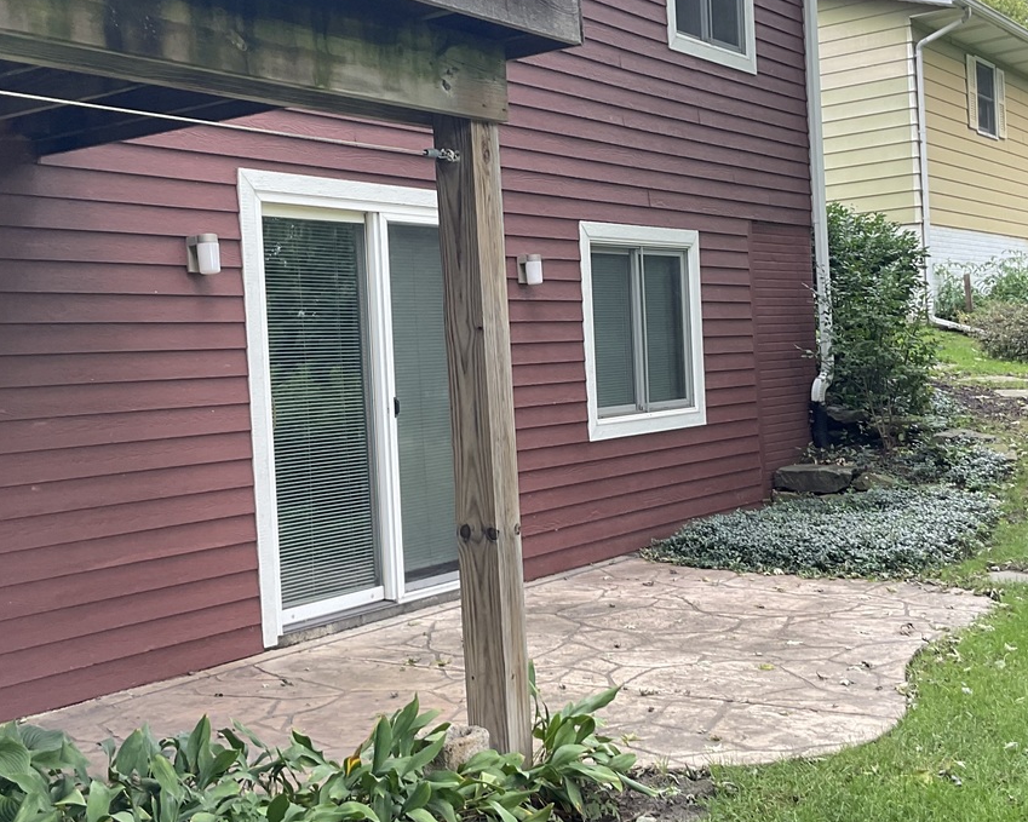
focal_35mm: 48
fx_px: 1460
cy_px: 384
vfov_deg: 31.4
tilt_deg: +0.5
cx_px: 477
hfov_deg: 38.8
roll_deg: +2.1
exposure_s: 1/120
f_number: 1.8
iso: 25
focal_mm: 3
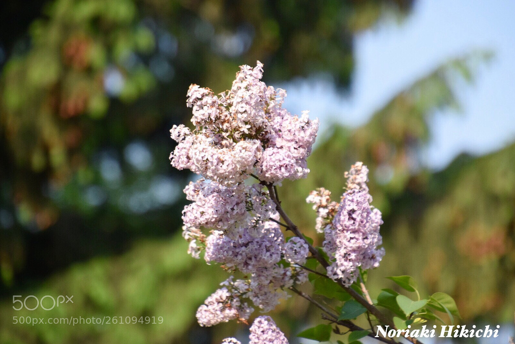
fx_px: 4364
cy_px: 171
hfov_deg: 6.8
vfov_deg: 4.5
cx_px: 254
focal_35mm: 305
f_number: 6.3
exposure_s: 1/2000
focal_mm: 200
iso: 1000
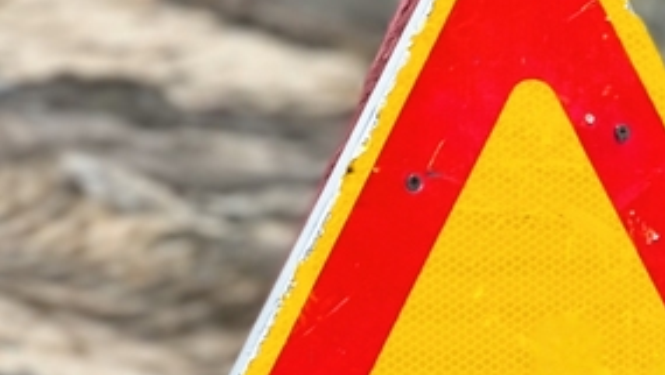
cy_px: 713
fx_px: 4042
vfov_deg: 5.2
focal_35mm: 229
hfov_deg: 9.2
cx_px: 910
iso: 50
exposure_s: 1/127
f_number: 1.9
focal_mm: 7.1
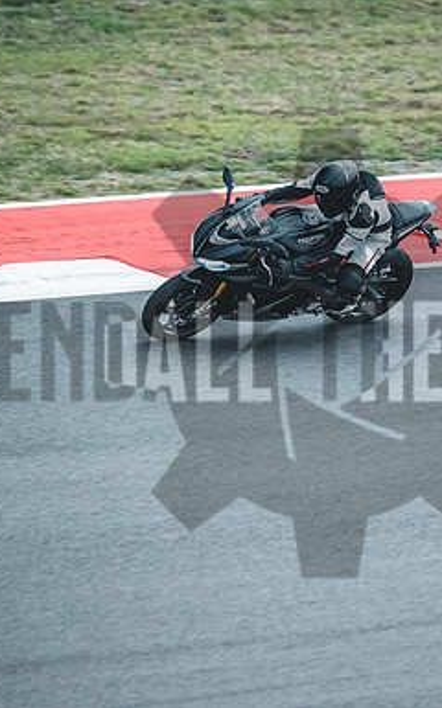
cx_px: 330
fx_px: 8902
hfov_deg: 2.8
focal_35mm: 461
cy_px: 354
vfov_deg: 4.6
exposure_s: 1/1250
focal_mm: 200
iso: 1600
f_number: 2
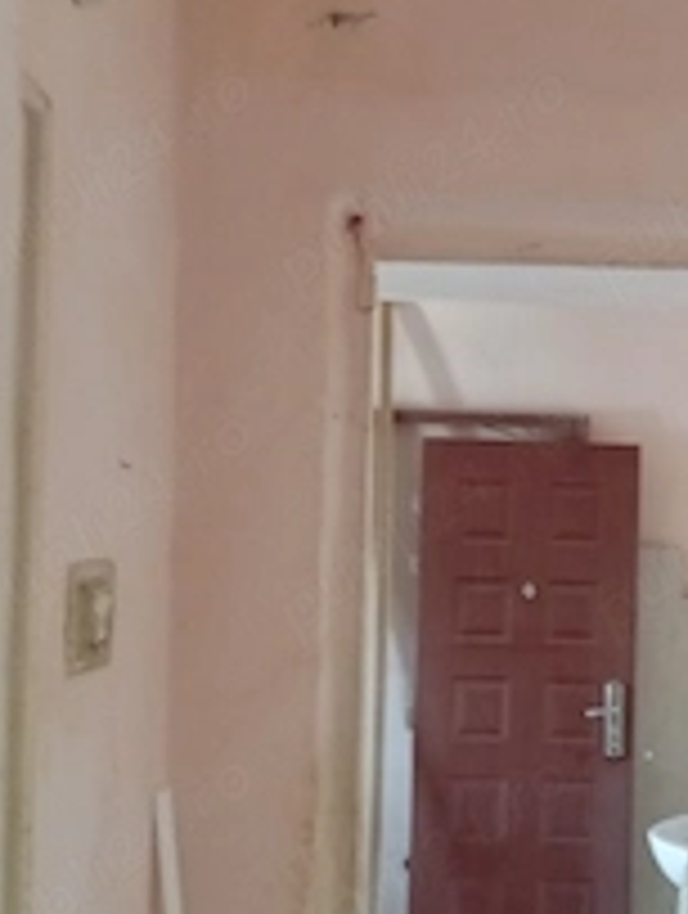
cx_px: 580
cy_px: 594
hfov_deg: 26.9
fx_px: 1400
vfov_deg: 35.8
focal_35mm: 53
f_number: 1.8
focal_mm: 3.84
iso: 1364
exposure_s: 1/20
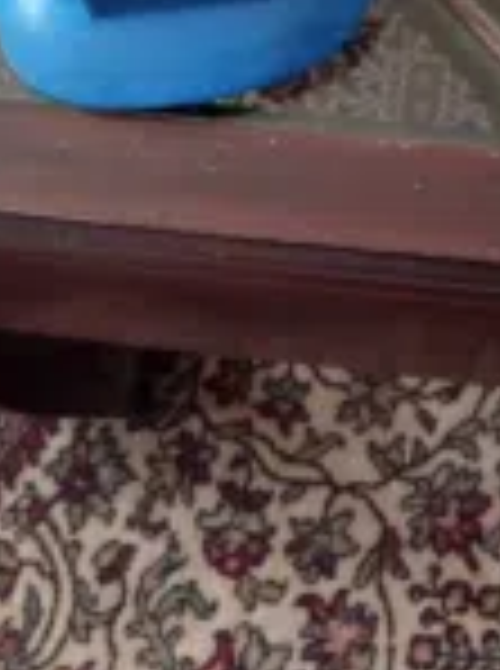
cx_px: 550
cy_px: -130
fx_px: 1354
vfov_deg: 25.1
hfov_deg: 20.0
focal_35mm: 70
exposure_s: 1/33
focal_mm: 4
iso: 400
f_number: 1.8
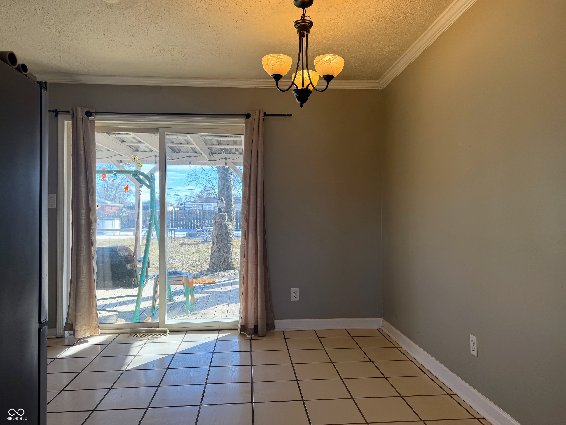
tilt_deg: -0.6
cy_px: 212
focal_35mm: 24
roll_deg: -0.7
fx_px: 392
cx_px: 283
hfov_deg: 71.6
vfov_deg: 56.8
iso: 80
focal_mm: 6.76
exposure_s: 1/258
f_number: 1.78
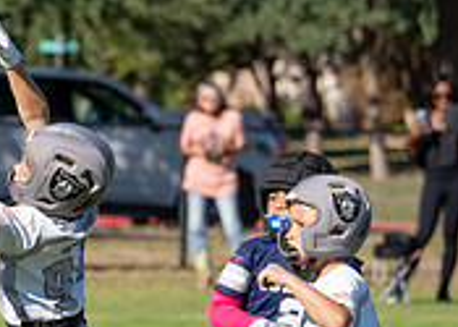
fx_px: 4540
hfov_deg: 5.6
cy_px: 298
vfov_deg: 4.1
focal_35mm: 349
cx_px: -496
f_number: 2.8
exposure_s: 1/6400
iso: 250
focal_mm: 70
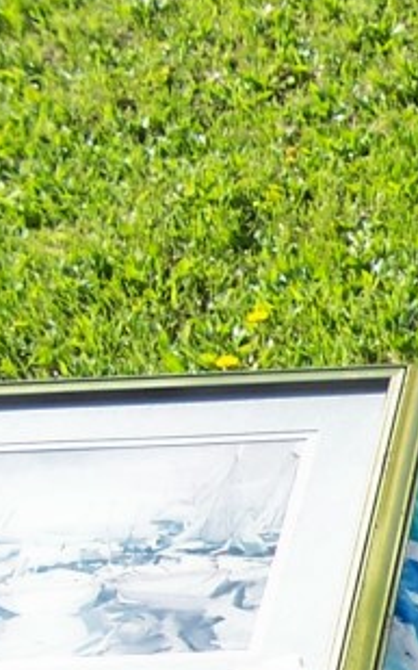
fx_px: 2243
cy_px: 601
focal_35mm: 123
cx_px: 1094
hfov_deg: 9.2
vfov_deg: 16.7
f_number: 4
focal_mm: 6
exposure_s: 1/350
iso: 80
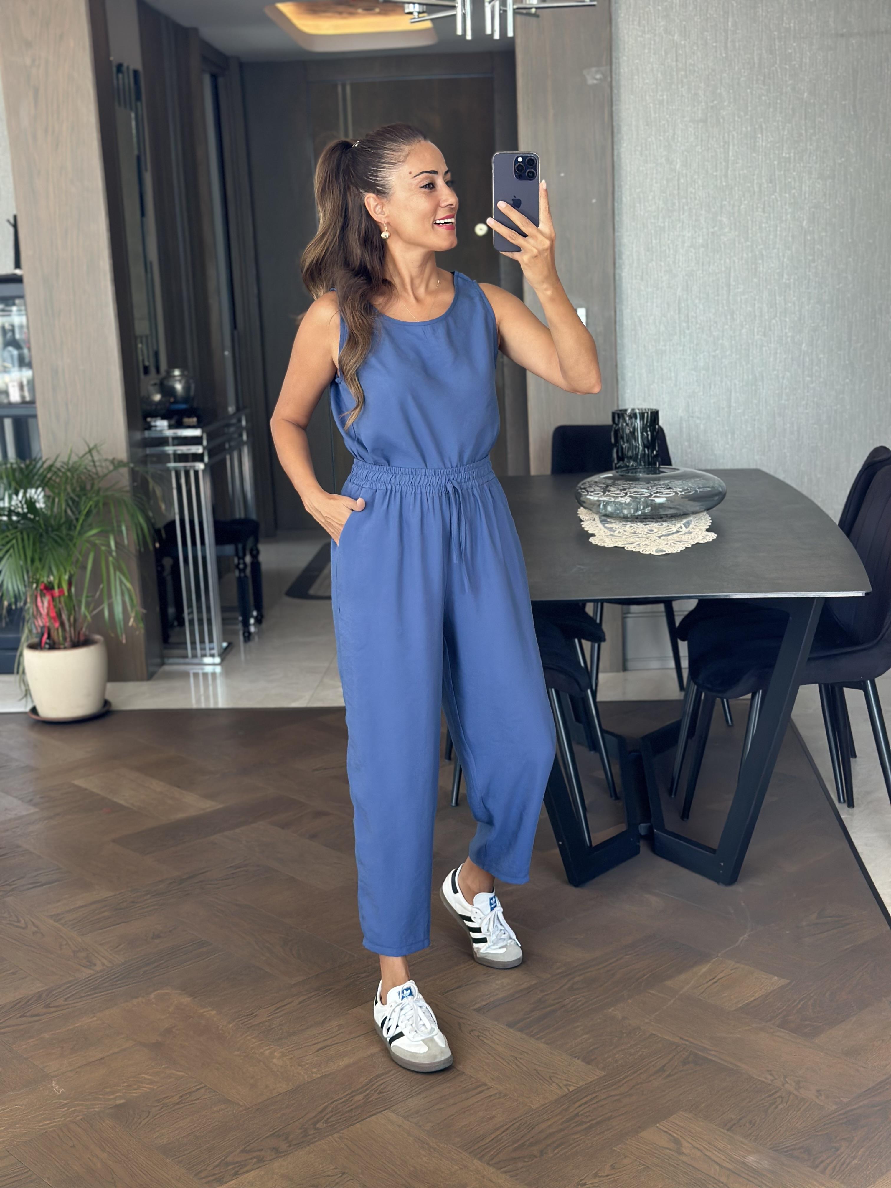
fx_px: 1647
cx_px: 446
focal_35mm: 48
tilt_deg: -16.2
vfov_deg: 39.7
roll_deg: +3.5
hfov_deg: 30.3
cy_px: 594
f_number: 1.78
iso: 125
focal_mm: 6.86
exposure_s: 1/112
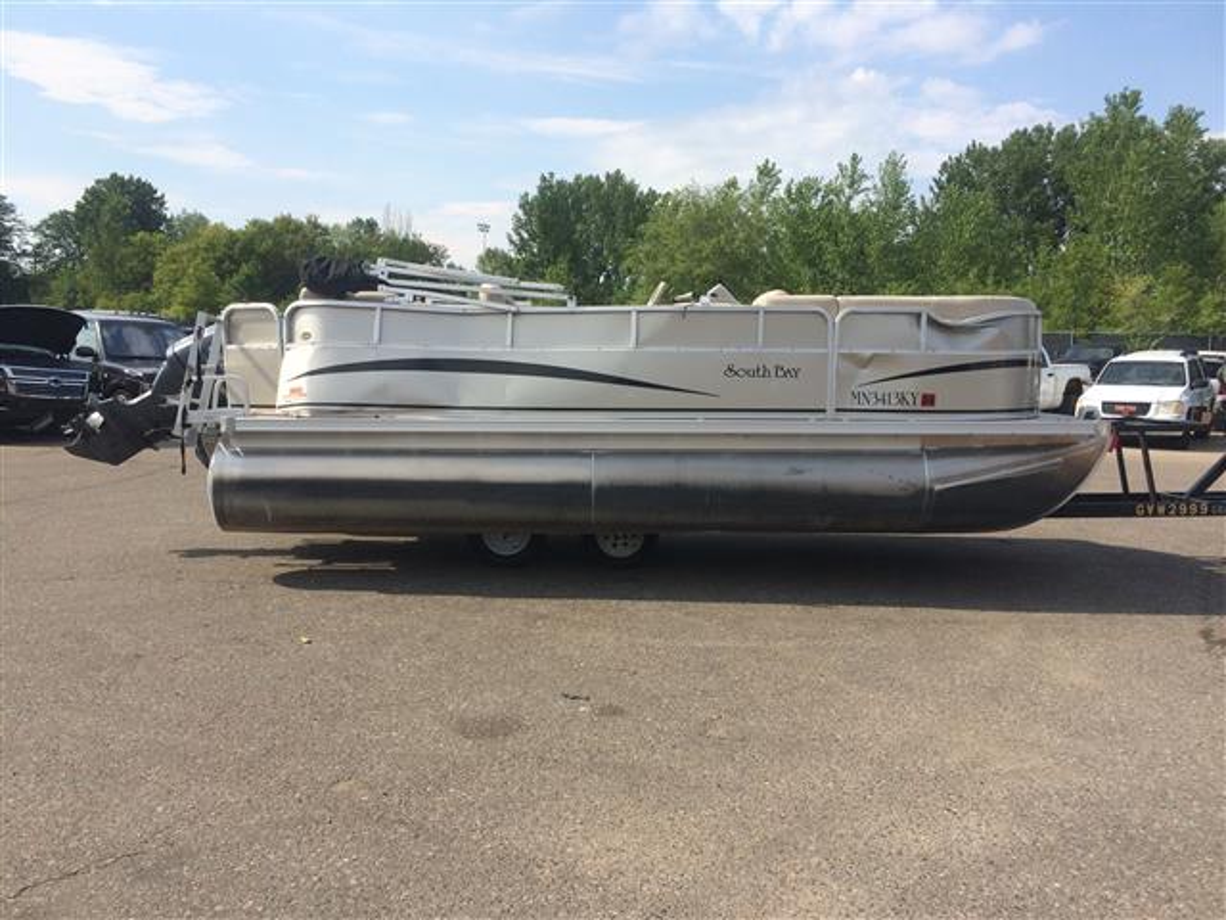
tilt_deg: -5.7
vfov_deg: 48.2
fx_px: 1027
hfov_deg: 61.7
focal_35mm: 29
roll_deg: -1.9
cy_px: 460
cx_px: 613
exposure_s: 1/1786
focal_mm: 4.15
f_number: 2.2
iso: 32
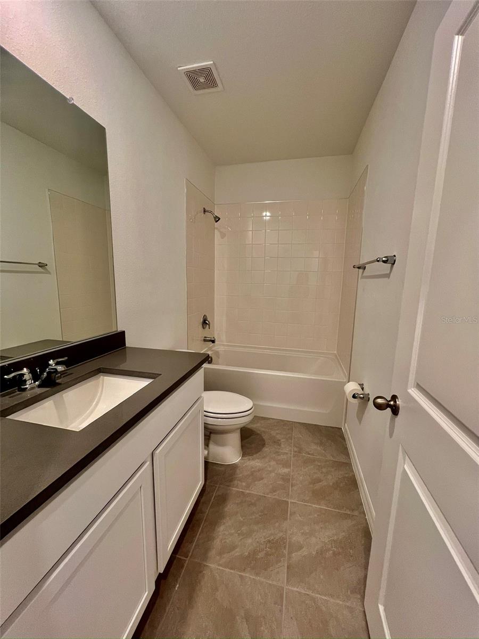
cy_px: 320
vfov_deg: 106.2
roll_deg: -1.5
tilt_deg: -7.3
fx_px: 240
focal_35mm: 13
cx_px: 240
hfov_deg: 89.9
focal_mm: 1.57
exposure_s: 1/60
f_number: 1.8
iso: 160
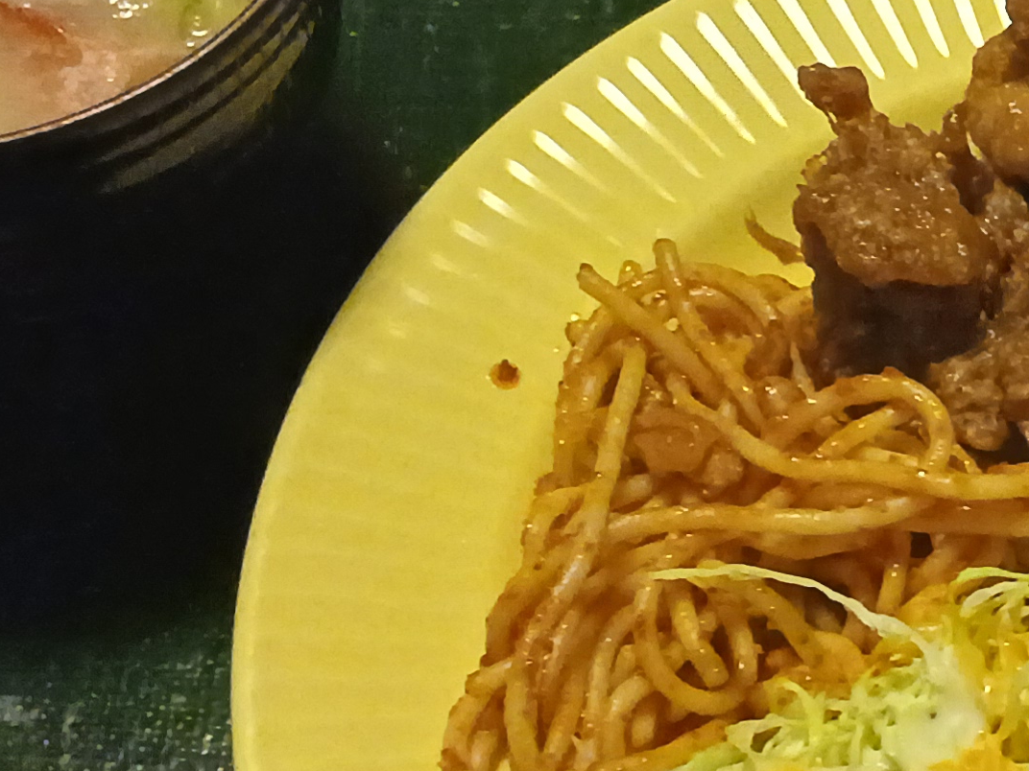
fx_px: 2943
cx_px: 995
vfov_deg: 14.9
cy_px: 538
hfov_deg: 19.3
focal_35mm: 99
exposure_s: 1/20
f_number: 1.8
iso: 500
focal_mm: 3.86
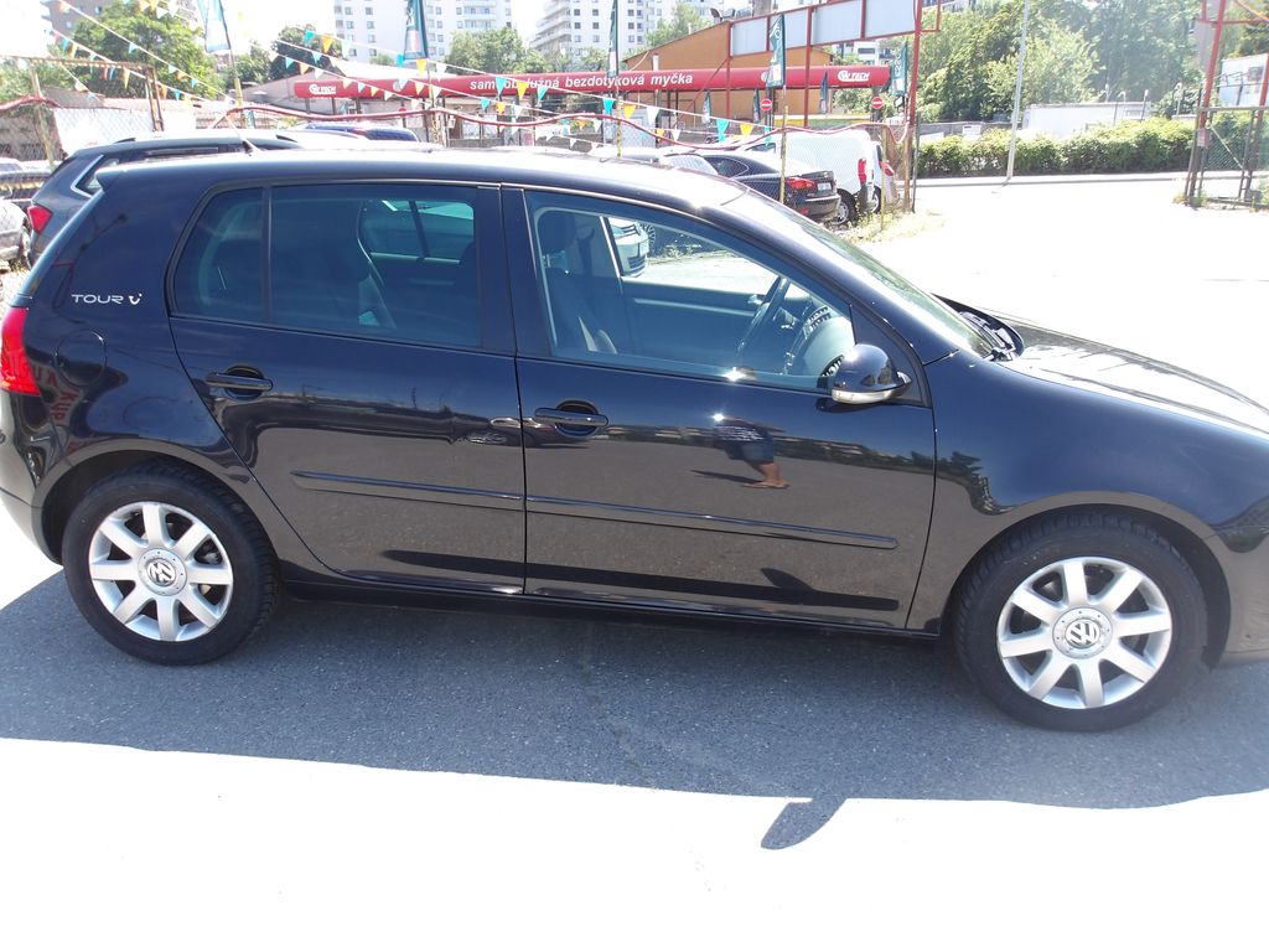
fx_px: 990
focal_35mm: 27
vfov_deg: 51.4
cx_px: 634
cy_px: 476
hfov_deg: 65.3
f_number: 3
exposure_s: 1/240
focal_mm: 4.9
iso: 100
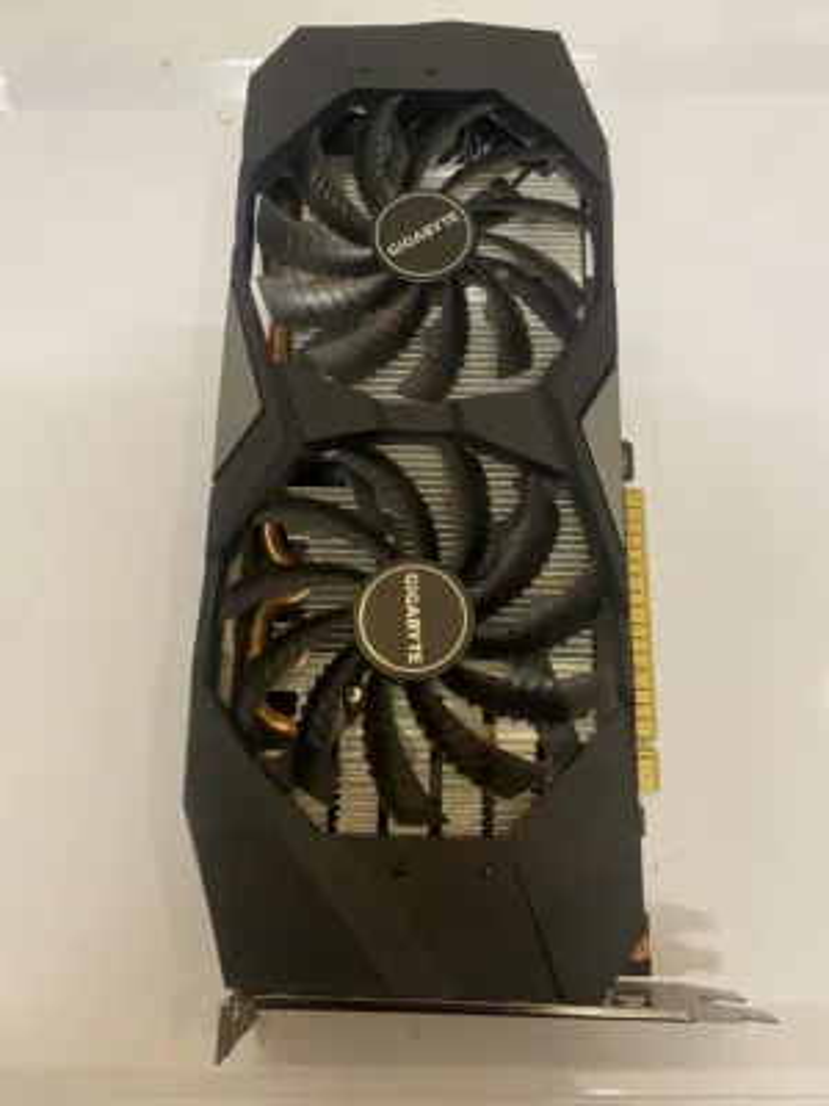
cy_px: 553
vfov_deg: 67.3
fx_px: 830
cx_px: 414
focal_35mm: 26
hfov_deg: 53.1
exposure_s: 1/40
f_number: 1.8
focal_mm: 4.25
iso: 400
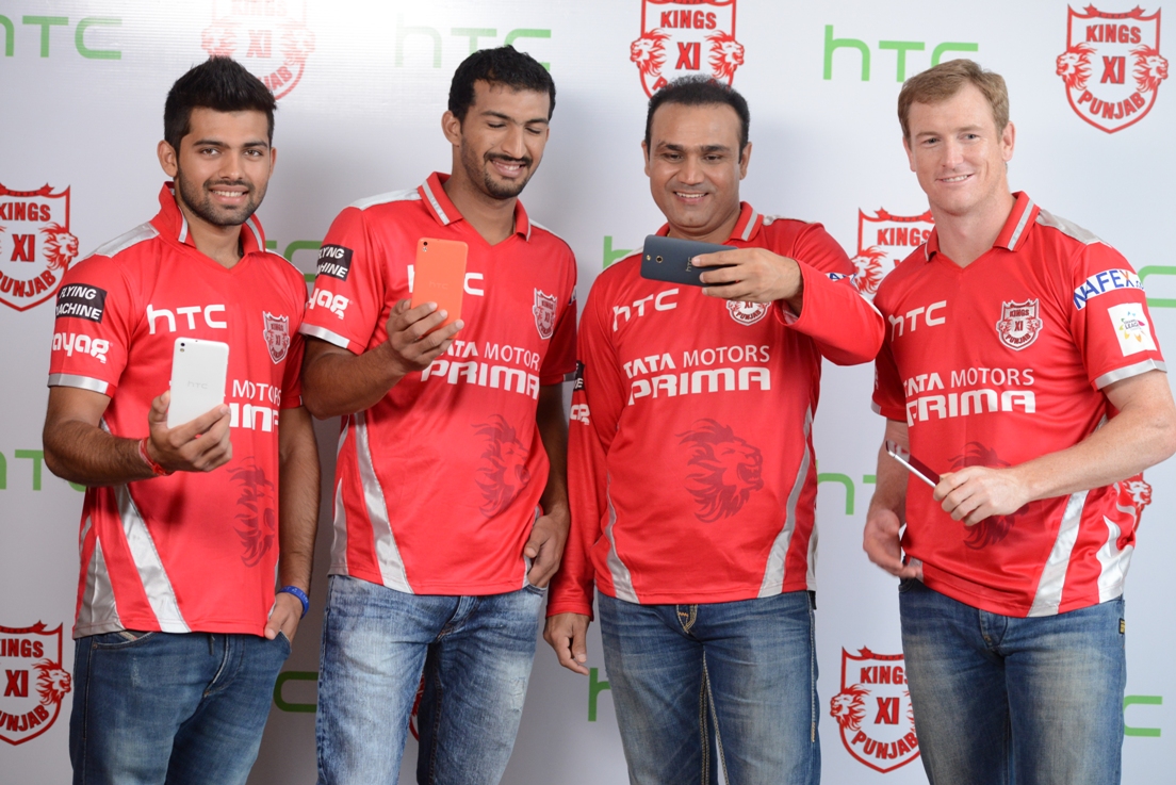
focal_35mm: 90
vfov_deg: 15.2
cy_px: 392
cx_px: 588
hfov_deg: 22.6
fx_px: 2941
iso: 2000
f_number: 4
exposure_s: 1/160
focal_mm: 90
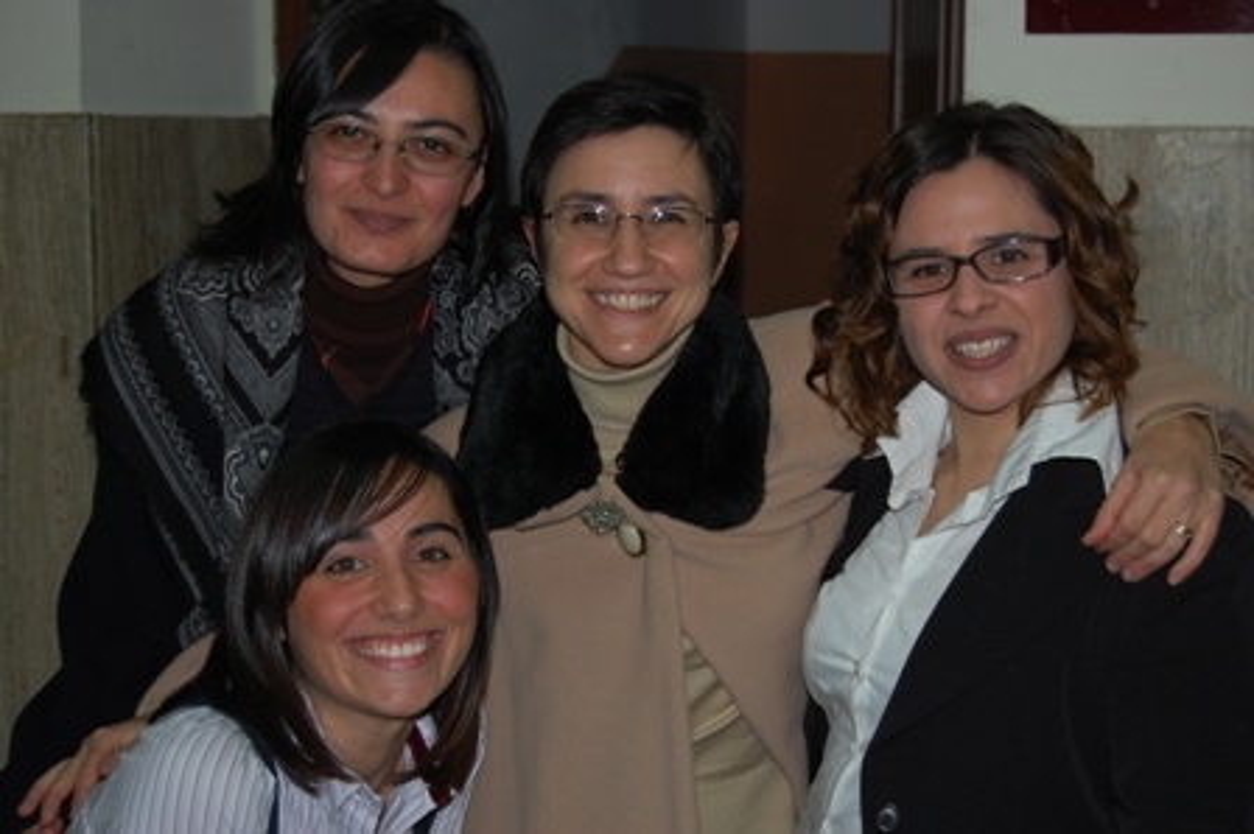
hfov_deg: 29.9
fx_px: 2349
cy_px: 417
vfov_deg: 20.1
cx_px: 627
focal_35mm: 68
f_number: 5.3
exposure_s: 1/60
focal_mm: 45
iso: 400
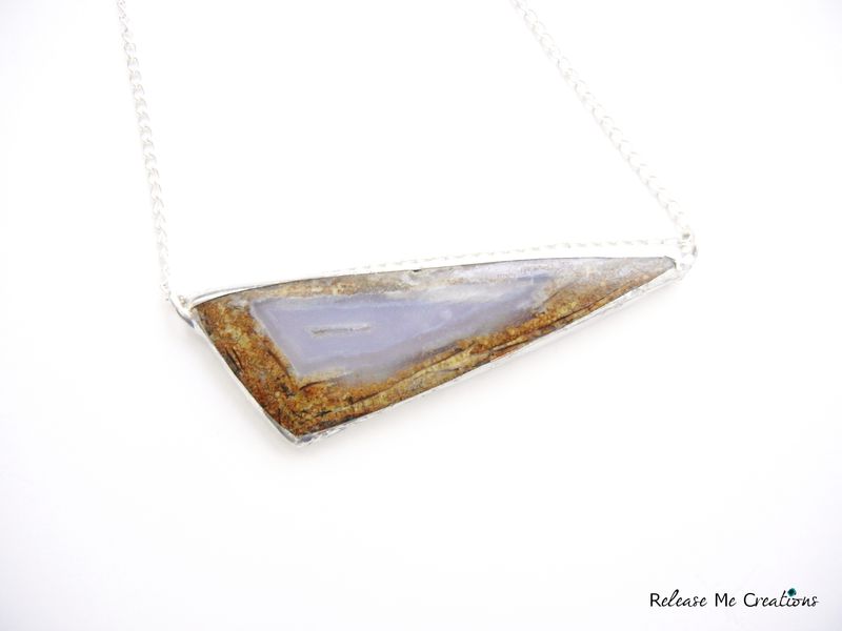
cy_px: 316
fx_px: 730
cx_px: 421
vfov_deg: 46.8
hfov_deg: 60.0
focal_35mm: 30
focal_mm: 5.4
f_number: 3.5
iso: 369
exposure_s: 1/30
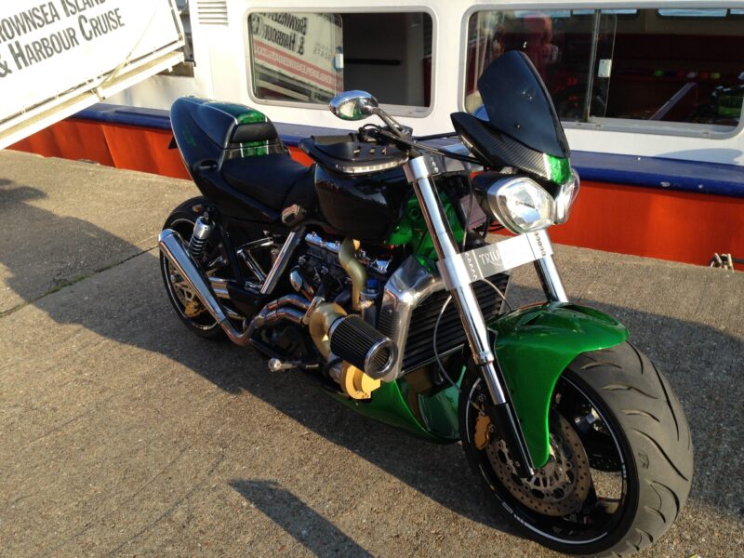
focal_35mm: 33
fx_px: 709
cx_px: 372
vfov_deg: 42.9
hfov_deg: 55.4
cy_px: 279
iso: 50
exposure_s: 1/444
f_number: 2.4
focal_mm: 4.13
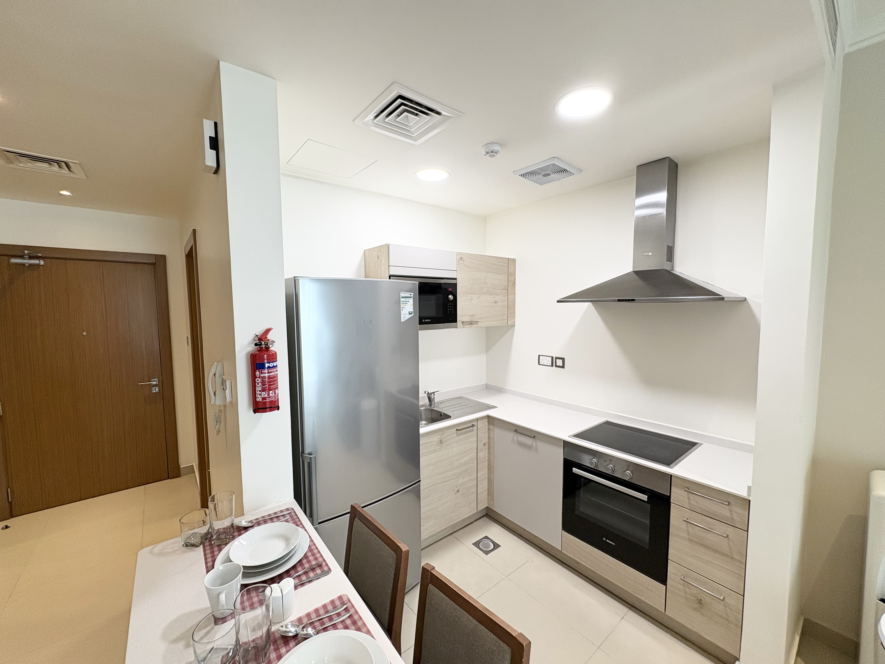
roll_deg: +1.2
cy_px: 332
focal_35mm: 14
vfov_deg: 85.7
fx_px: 358
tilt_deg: -4.3
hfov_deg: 102.1
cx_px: 442
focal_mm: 2.22
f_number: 2.2
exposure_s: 1/100
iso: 80
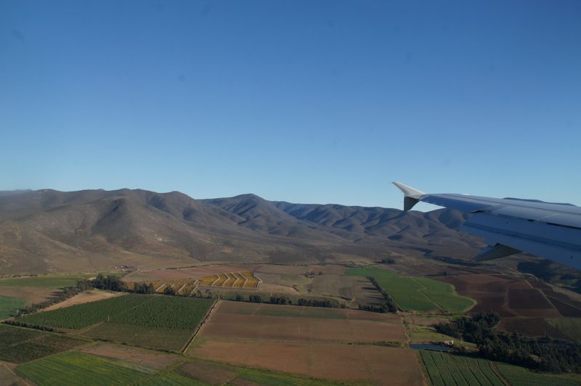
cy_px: 193
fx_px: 435
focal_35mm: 27
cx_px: 290
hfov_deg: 67.4
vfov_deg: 47.9
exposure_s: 1/250
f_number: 10
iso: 200
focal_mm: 18
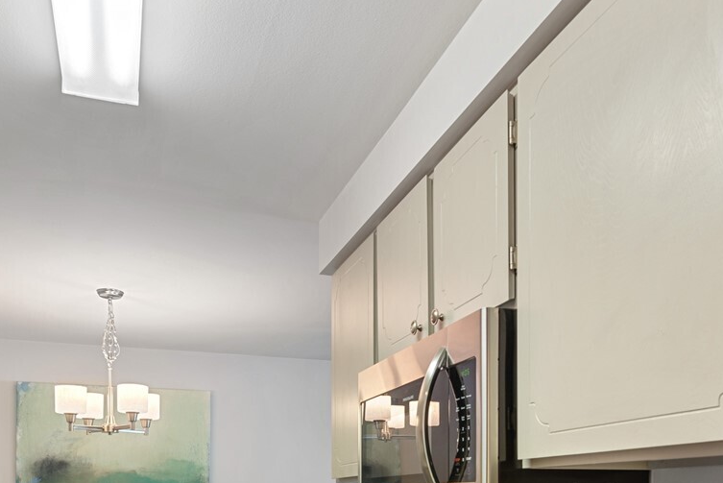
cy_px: 509
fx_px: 723
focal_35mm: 36
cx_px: 318
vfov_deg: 33.1
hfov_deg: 53.0
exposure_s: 1/3
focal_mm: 16
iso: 200
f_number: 8
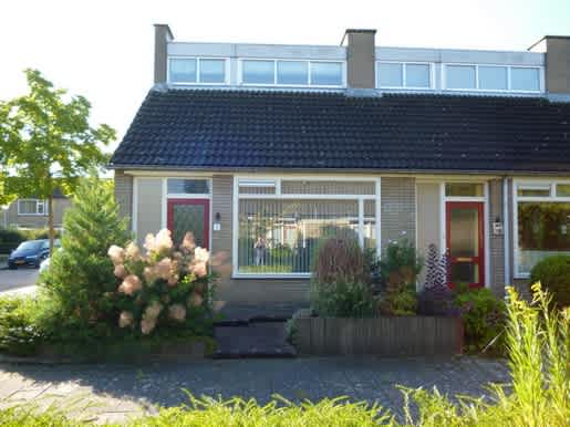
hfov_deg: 63.5
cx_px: 285
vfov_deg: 49.7
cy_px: 214
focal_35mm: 28
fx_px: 461
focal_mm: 5
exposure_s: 1/125
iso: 100
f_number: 3.1
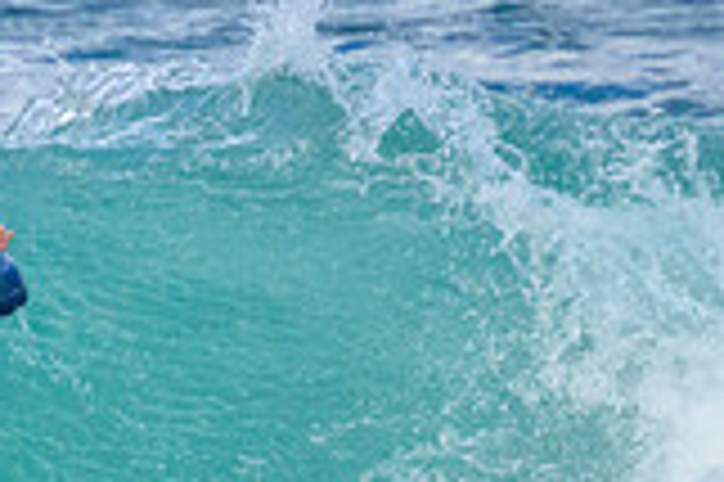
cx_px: -229
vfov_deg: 0.5
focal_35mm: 2887
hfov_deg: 0.7
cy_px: 723
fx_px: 58001
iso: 1800
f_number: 11
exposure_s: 1/2000
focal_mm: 800
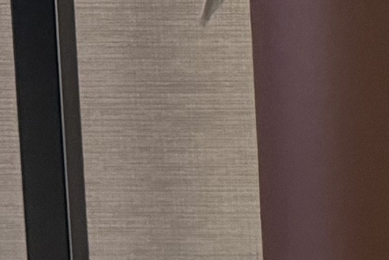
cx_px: 568
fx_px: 1902
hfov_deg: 11.3
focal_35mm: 176
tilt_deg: -15.5
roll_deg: -0.1
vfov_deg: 7.1
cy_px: 736
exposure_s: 1/60
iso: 400
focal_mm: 6.76
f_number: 1.78
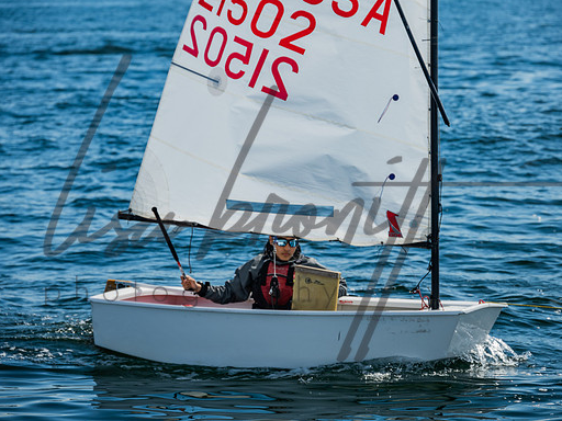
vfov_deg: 10.1
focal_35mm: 147
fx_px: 2387
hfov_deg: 13.4
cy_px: 210
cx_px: 289
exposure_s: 1/320
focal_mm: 135
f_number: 6.3
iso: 100
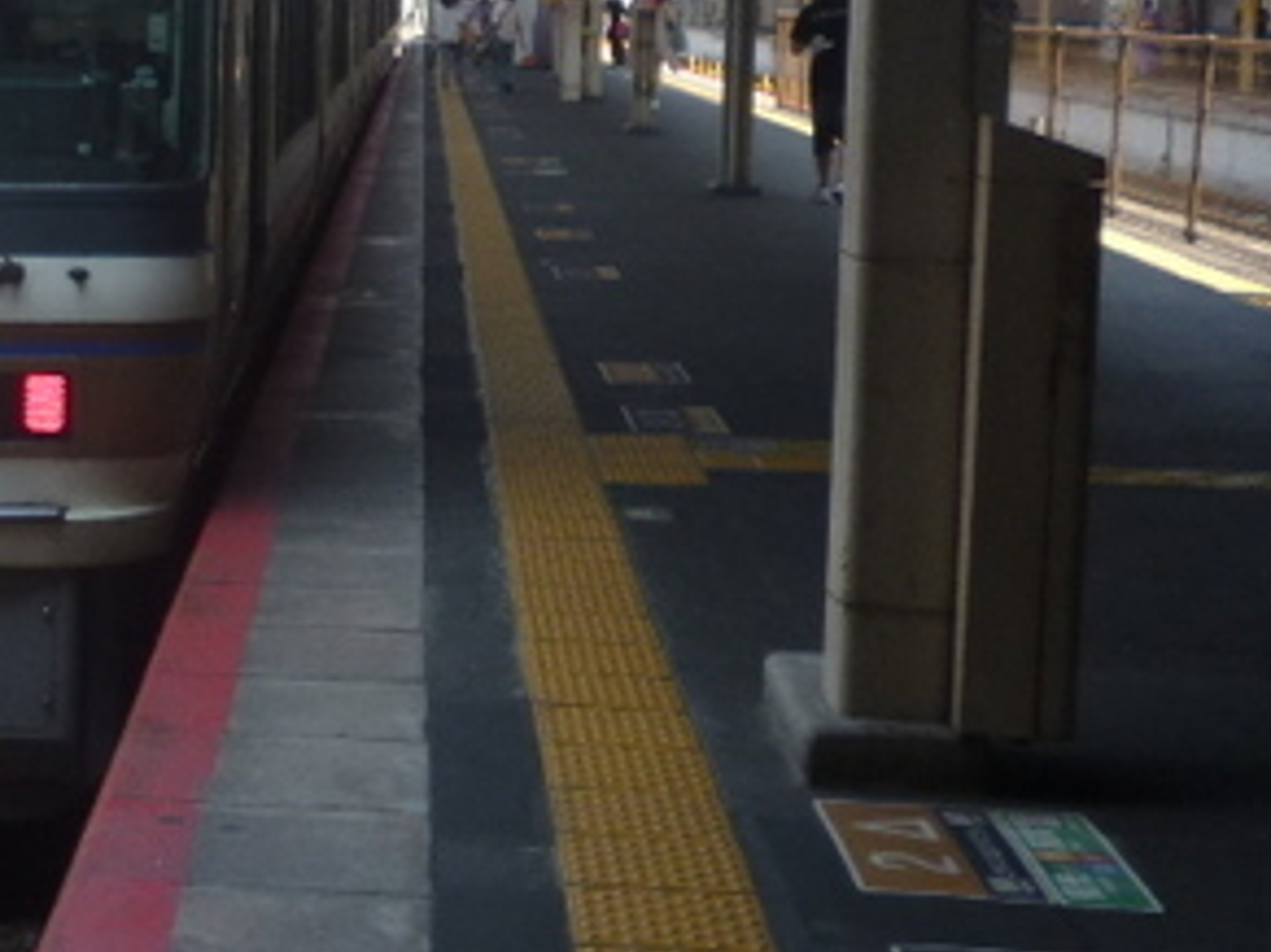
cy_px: 271
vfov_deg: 19.0
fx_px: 2826
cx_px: -262
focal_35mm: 77
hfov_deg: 23.2
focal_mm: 5
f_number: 3.1
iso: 100
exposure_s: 1/250
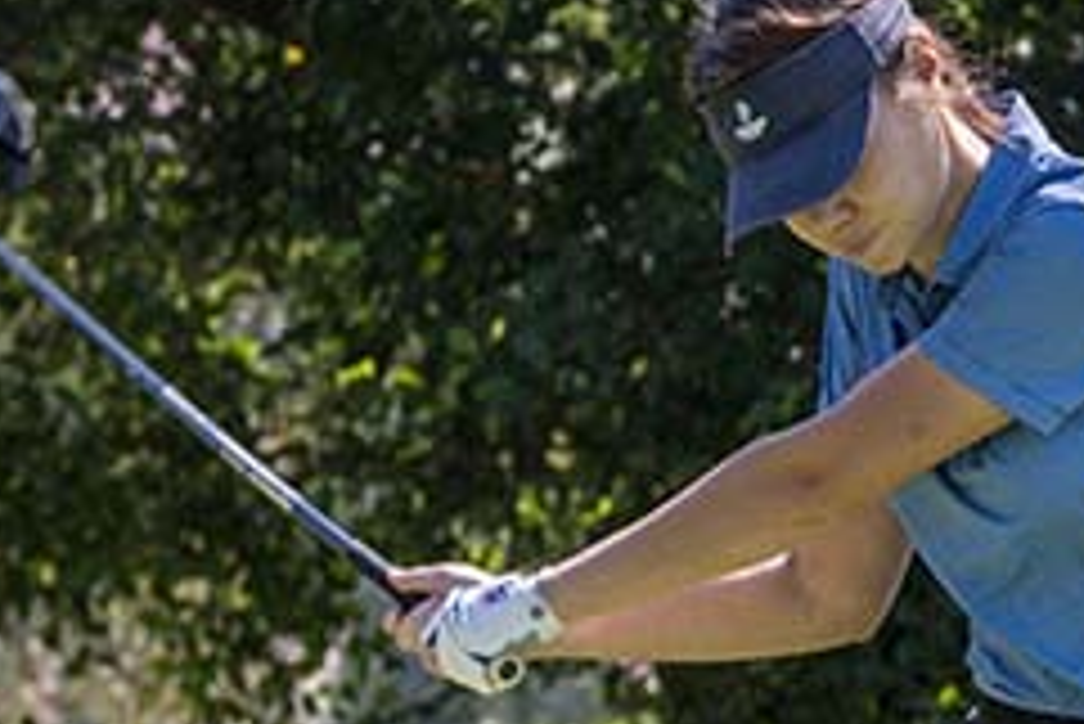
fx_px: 9701
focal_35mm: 322
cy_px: 976
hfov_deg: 6.3
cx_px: 1511
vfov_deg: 4.3
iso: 1100
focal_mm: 81
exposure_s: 1/2000
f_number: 5.6
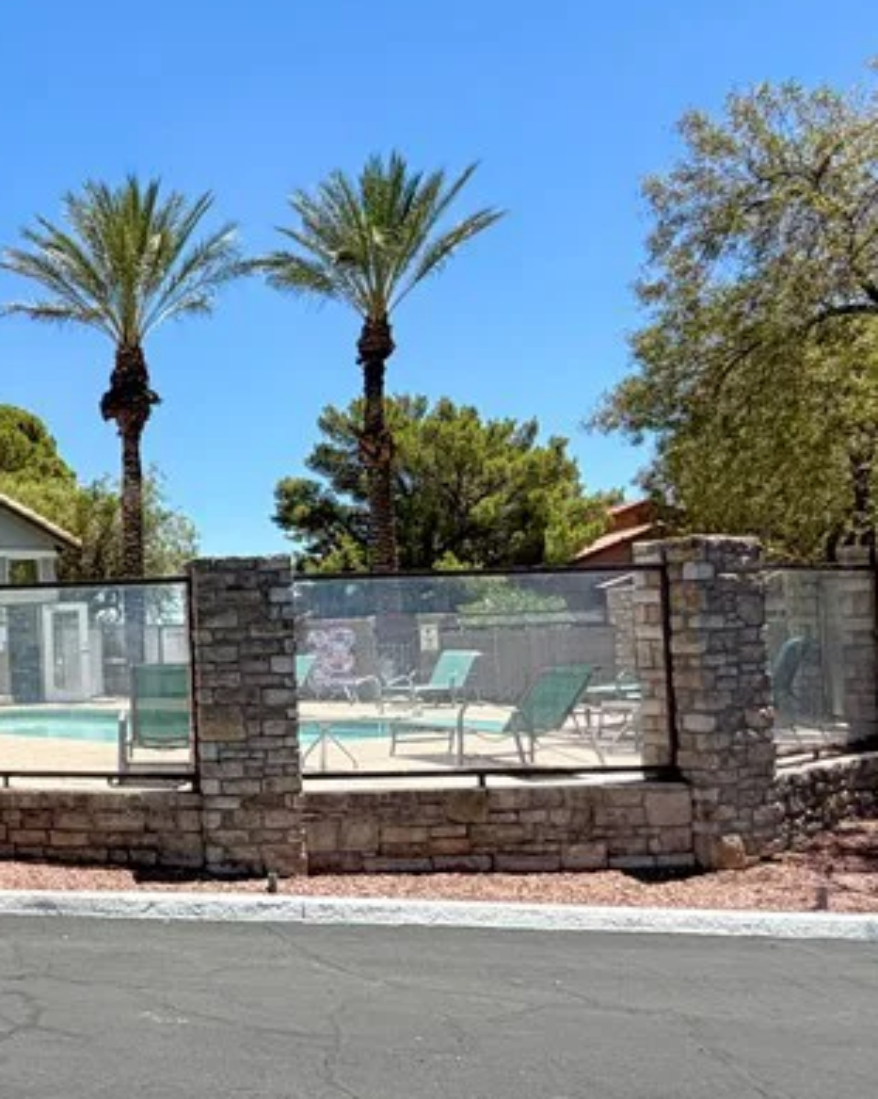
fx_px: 1170
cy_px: 619
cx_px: -200
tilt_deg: +0.8
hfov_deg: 32.9
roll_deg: +2.5
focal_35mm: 36
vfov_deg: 50.2
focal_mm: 2.22
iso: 32
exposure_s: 1/770
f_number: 2.2
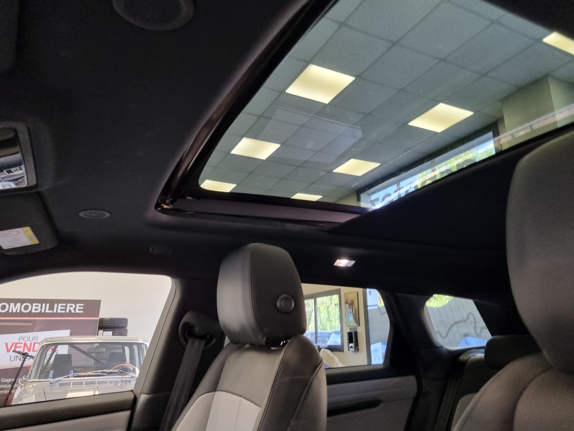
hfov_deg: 67.3
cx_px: 287
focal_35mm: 26
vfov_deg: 53.1
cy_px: 216
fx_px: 431
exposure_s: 1/50
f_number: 1.8
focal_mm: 5.4
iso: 320
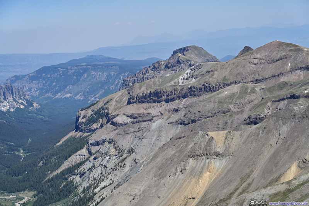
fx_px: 669
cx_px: 154
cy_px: 103
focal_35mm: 78
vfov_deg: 17.5
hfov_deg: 26.0
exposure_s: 1/400
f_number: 8
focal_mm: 78
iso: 64
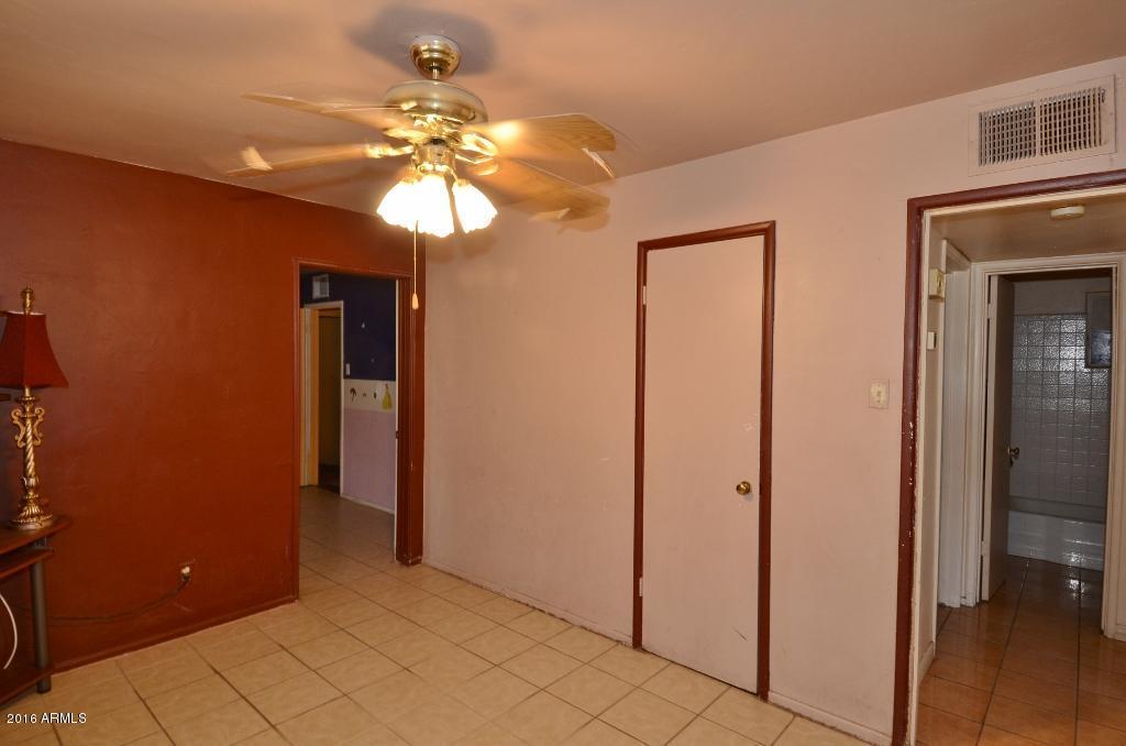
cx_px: 563
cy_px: 373
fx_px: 562
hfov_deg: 90.1
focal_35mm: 18
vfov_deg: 67.1
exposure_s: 1/15
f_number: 5.6
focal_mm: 12
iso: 400
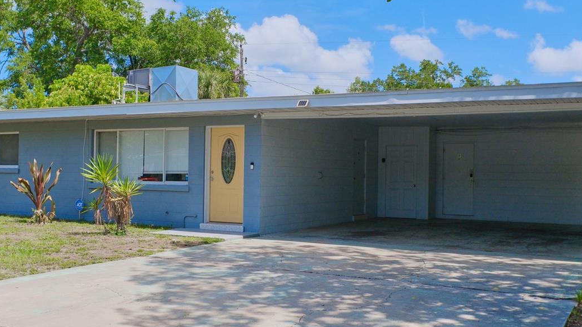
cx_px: 267
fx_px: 648
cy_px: 169
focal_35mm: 42
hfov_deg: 48.3
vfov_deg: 28.3
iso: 500
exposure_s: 1/3200
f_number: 4.5
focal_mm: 17
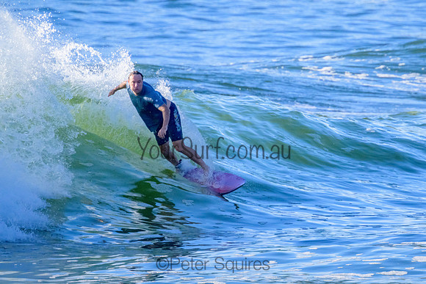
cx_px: 293
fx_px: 13004
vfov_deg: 1.3
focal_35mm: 1099
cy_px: 97
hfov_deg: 1.9
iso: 2000
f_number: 11
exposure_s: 1/2000
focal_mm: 800
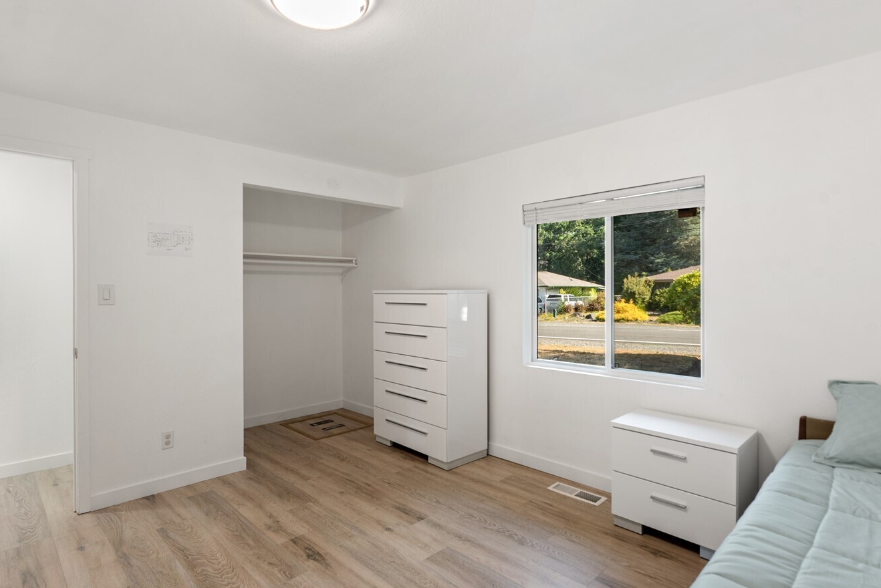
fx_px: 441
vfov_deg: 67.4
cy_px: 272
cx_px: 429
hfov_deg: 90.0
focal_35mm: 18
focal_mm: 14
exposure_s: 1/4
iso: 200
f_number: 7.1
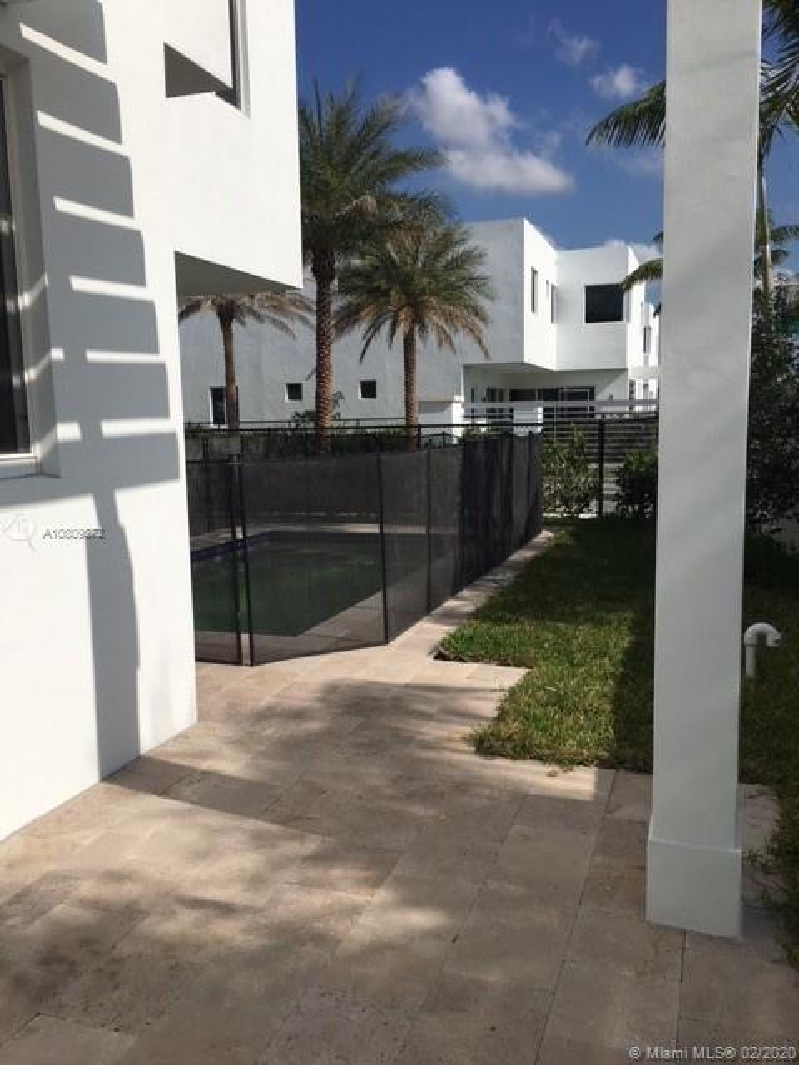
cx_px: 400
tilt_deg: -8.4
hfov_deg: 48.2
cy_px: 532
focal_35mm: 29
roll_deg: +1.0
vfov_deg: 61.7
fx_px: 892
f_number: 2.2
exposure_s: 1/3846
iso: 25
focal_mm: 4.15
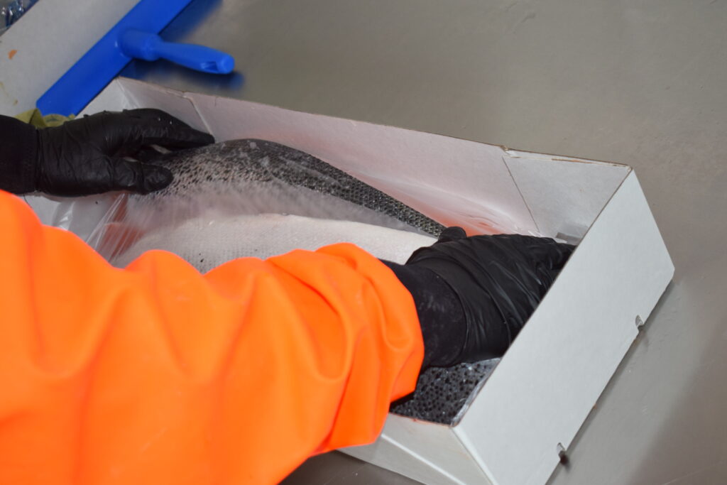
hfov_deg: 33.4
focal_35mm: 60
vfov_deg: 22.6
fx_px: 1212
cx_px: 364
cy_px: 242
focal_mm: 40
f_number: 5
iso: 800
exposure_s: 1/100
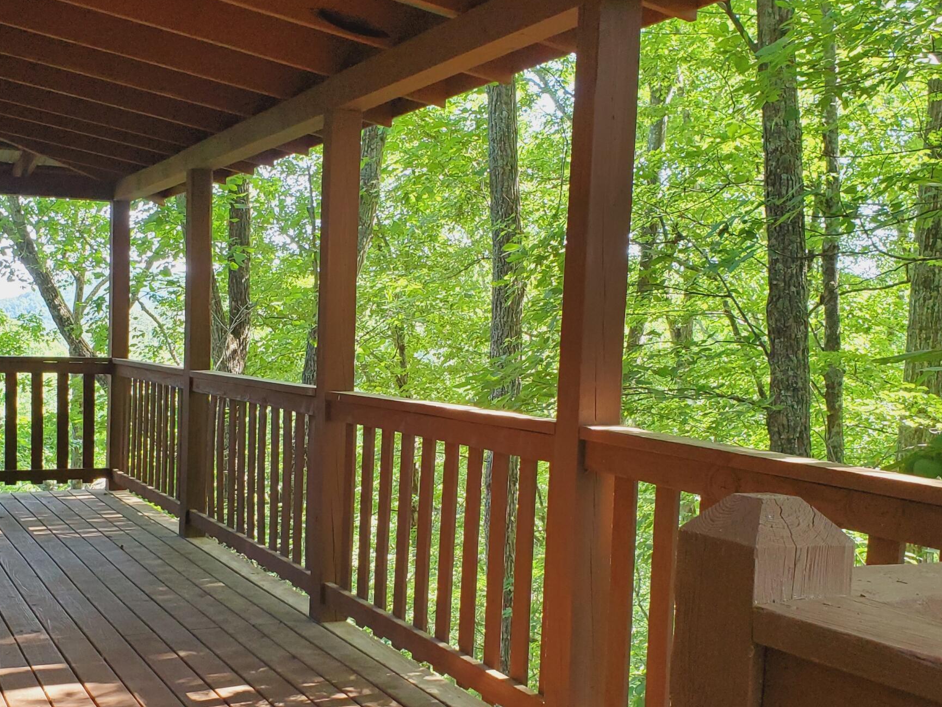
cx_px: 407
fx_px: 1225
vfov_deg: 32.1
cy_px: 406
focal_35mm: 45
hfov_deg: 42.0
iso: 250
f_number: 2.4
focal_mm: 4.3
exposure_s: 1/120
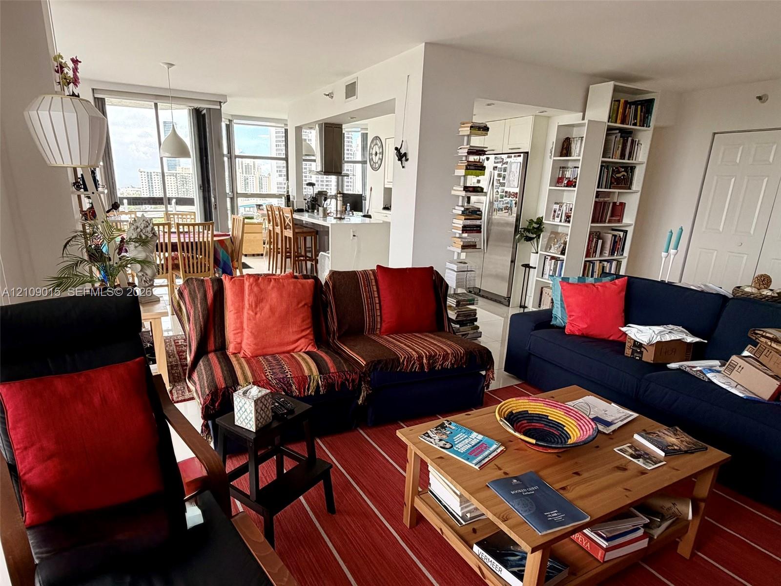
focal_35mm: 14
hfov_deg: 102.1
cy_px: 293
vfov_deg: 85.7
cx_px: 390
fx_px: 316
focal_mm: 2.22
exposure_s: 1/121
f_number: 2.2
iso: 100
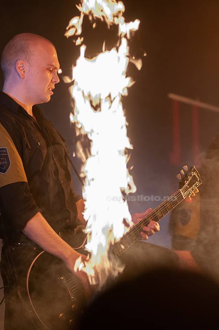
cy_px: 165
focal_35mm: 138
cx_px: 110
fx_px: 1263
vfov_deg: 14.9
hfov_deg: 9.9
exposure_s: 1/250
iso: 1250
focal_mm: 92
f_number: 2.8
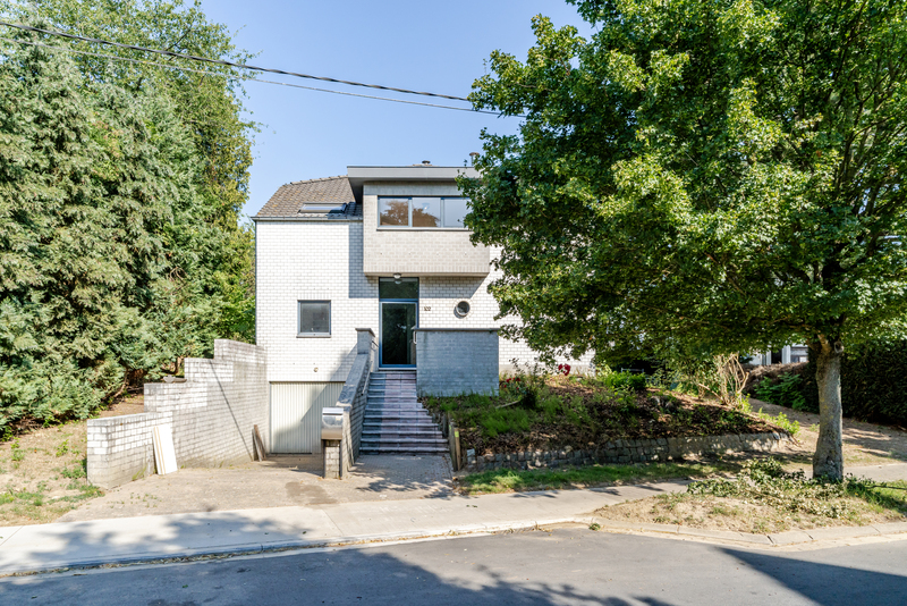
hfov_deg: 76.1
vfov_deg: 55.1
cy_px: 303
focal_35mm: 23
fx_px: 580
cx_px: 454
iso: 800
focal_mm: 23
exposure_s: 1/500
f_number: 11
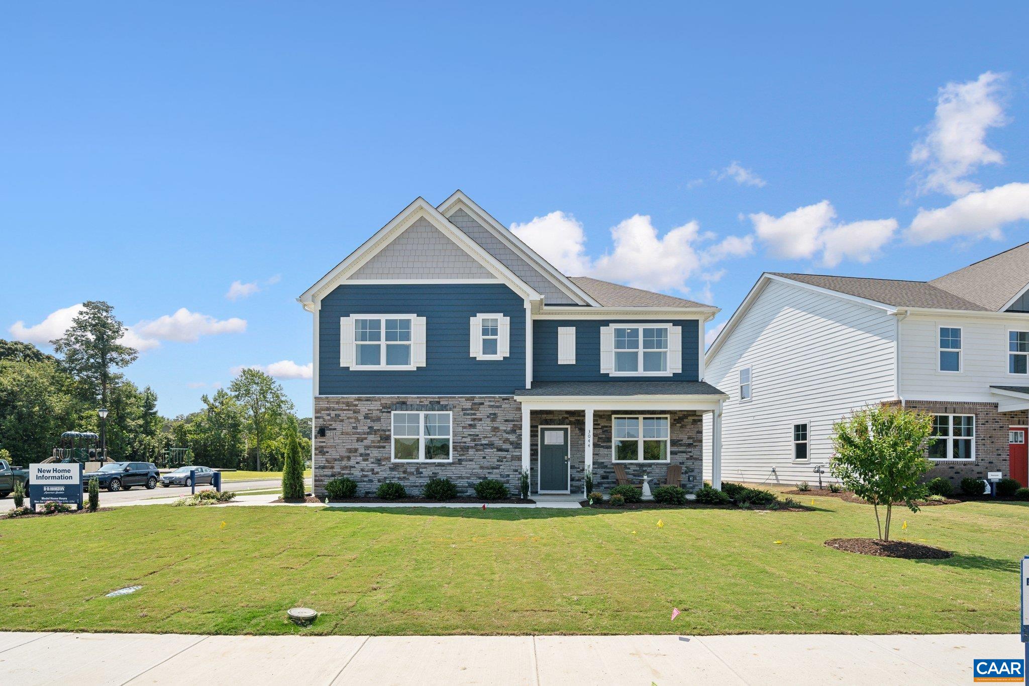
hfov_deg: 90.0
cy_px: 343
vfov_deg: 67.4
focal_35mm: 18
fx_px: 514
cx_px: 514
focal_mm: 18
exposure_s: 1/320
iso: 100
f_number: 8
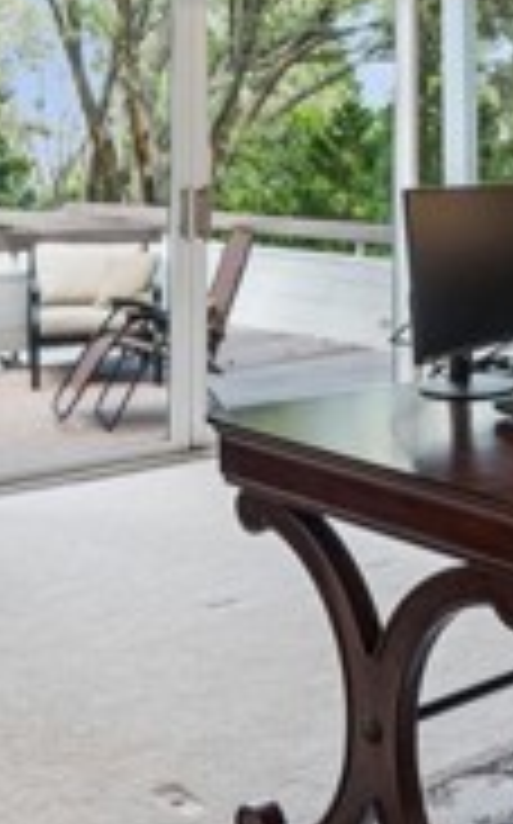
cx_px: 207
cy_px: 167
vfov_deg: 34.1
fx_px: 1302
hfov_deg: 22.3
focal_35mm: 58
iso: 100
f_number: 13
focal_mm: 16.3
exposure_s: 1/1.67
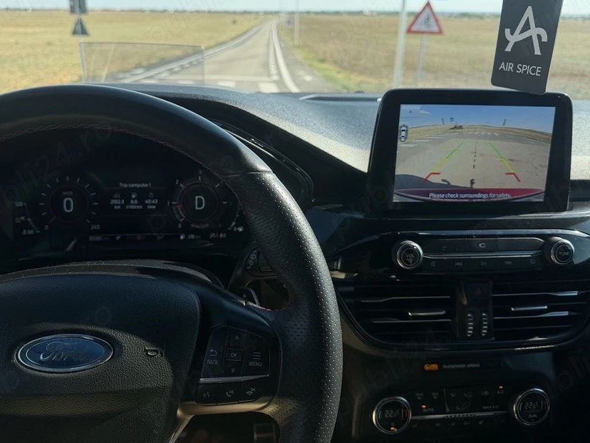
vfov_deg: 48.0
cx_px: 268
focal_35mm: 29
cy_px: 182
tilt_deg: -18.5
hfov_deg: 61.5
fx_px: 494
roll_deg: -0.5
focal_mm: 6.76
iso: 80
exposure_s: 1/1689
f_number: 1.78
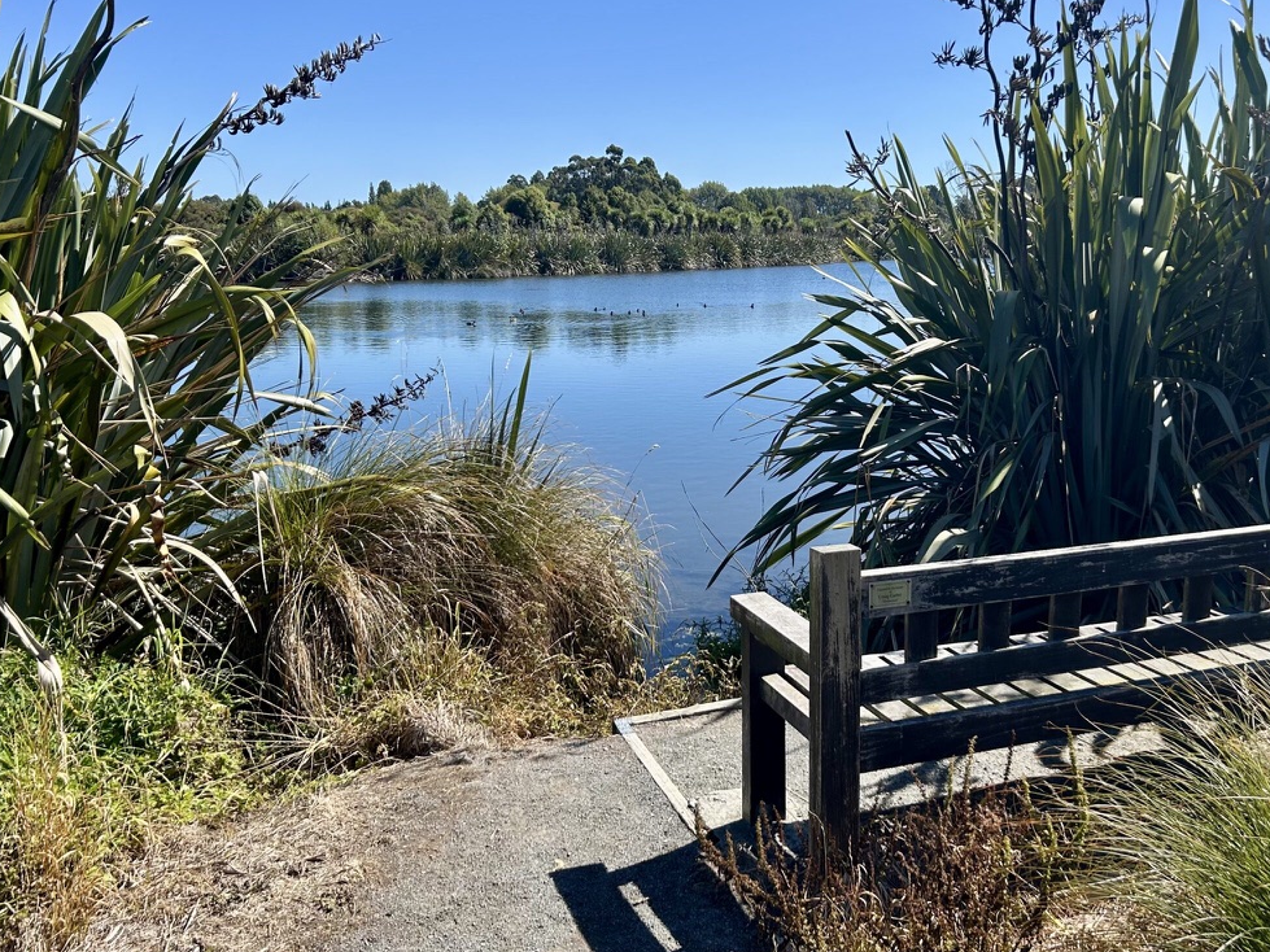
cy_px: 449
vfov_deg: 41.8
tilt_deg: -9.0
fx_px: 1247
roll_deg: +0.4
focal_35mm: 34
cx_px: 728
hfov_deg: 53.8
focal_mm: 5.7
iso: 50
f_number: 1.5
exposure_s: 1/3257
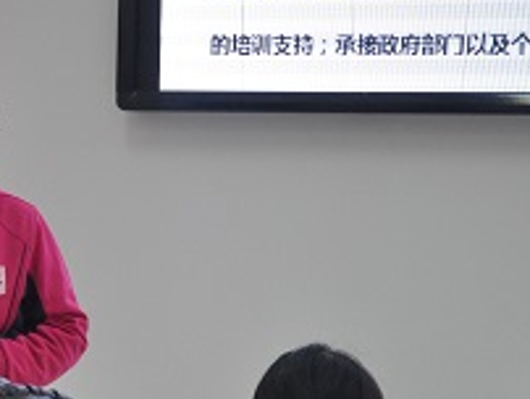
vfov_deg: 6.5
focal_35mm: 229
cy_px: 235
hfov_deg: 8.6
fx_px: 3511
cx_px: 30
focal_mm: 75
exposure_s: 1/125
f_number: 5.3
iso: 2200
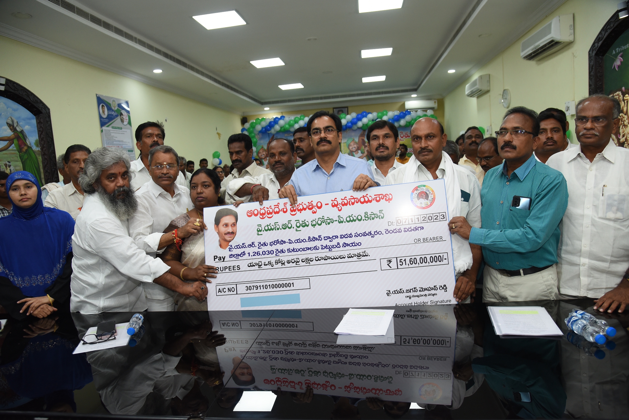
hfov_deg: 73.7
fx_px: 419
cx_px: 314
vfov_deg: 53.2
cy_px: 210
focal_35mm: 24
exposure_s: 1/125
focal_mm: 24
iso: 1250
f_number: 4.5
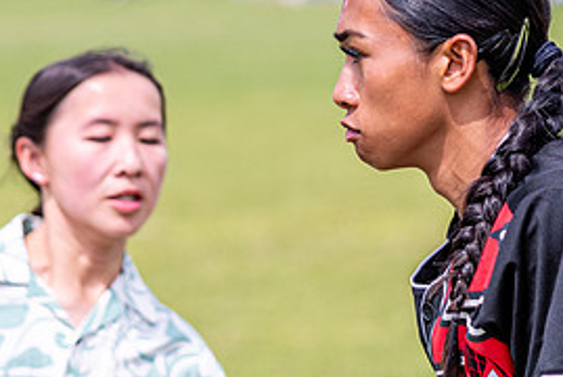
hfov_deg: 5.5
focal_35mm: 377
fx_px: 5902
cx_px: 435
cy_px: 337
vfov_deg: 3.7
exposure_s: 1/1250
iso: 110
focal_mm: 110
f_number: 3.2
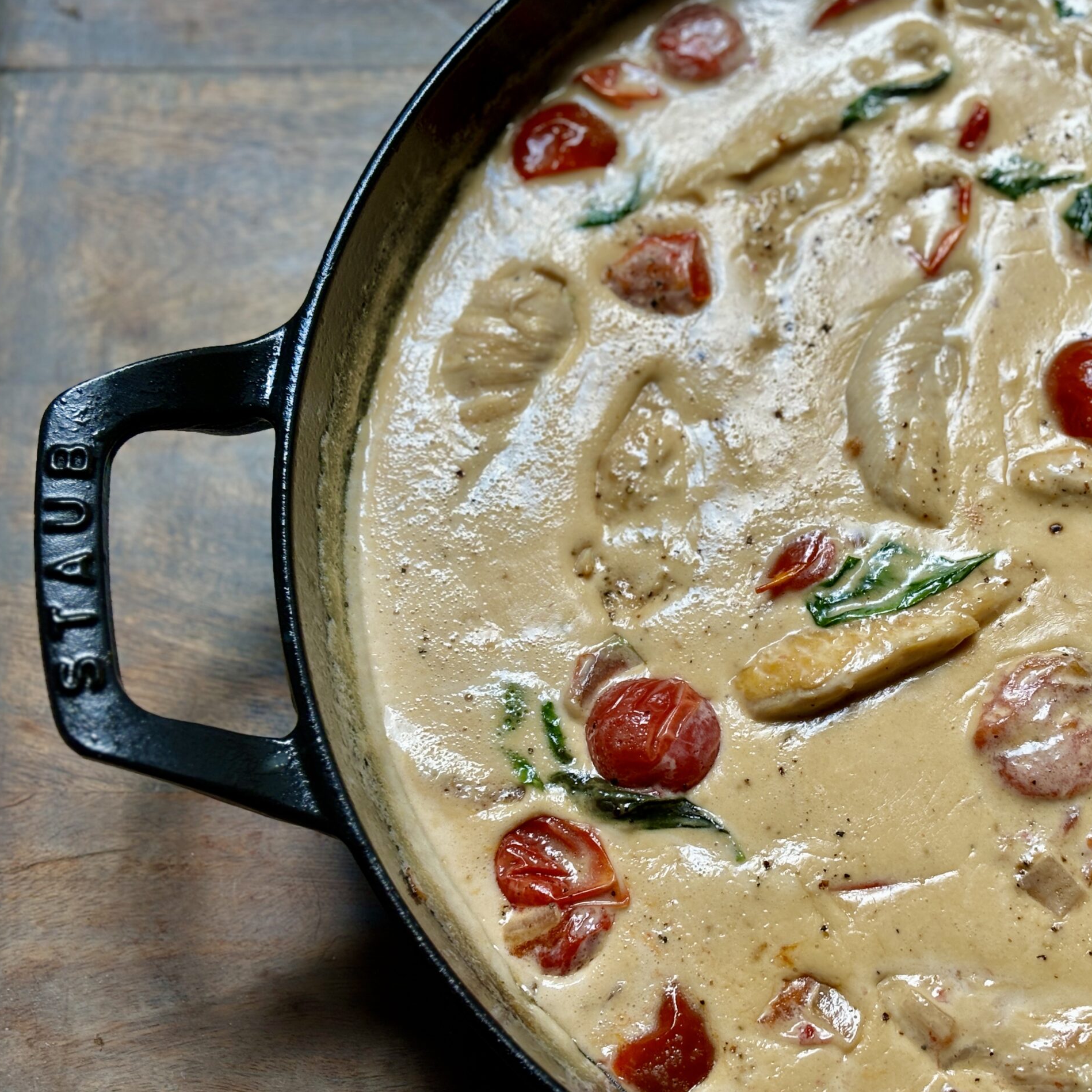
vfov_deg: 27.7
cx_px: 730
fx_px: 2213
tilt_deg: -72.7
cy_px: 541
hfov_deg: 27.5
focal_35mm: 62
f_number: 1.6
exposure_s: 1/229
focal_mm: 5.96
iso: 32
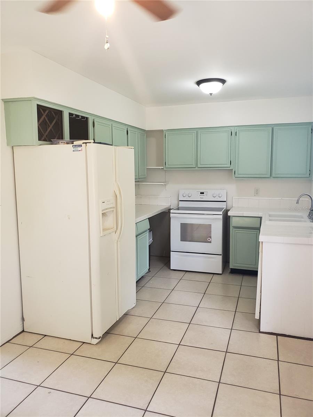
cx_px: 156
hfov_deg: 53.1
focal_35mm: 26
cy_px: 208
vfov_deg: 67.3
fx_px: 313
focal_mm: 4.3
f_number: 2.4
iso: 250
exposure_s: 1/60
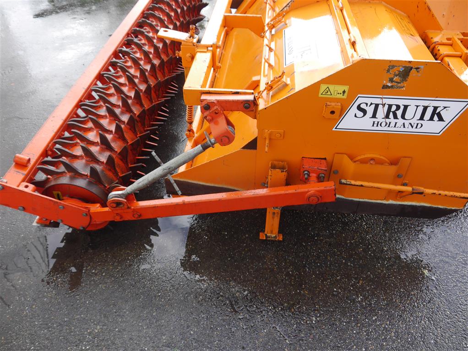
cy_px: 176
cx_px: 234
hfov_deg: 63.4
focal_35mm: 28
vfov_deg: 49.8
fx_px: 379
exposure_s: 1/160
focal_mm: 14
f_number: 4.5
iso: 160
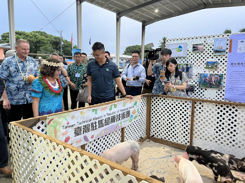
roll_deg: -0.9
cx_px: 122
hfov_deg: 67.3
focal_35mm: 26
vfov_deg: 53.1
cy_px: 92
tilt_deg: -5.9
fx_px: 184
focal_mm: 5.7
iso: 160
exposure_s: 1/60
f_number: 1.5
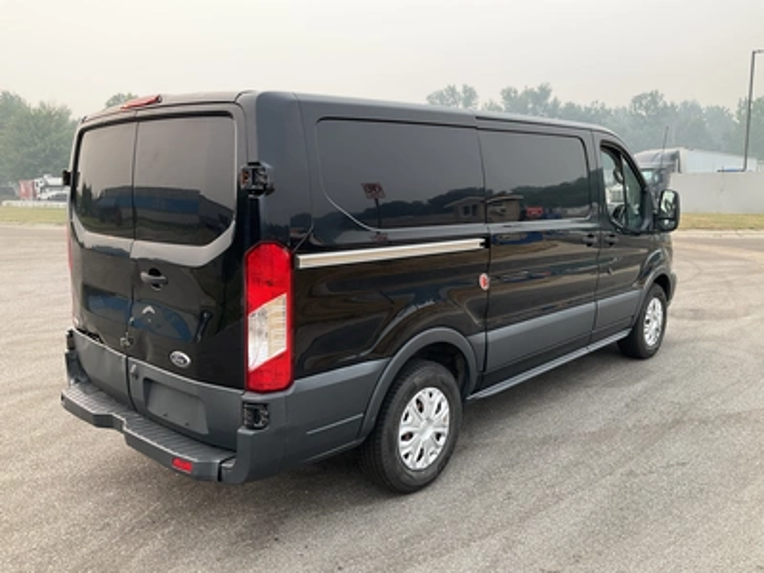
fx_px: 640
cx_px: 382
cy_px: 286
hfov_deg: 61.7
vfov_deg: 48.2
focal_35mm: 29
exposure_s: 1/273
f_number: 1.8
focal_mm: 3
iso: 25
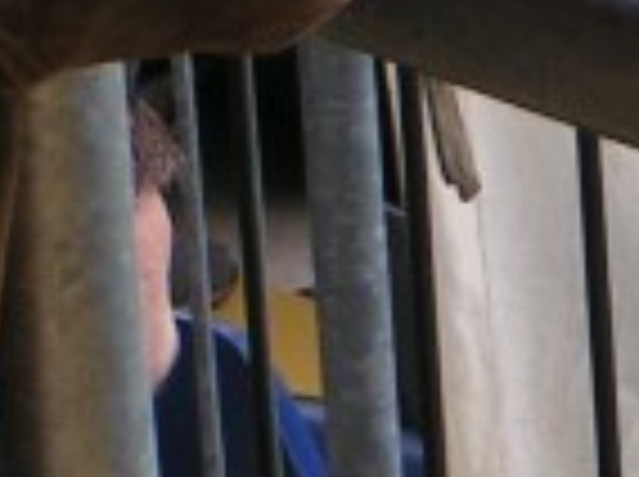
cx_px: 1386
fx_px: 10799
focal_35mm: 586
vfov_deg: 2.5
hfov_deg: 3.4
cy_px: 472
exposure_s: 1/100
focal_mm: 15.9
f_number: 4.5
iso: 50
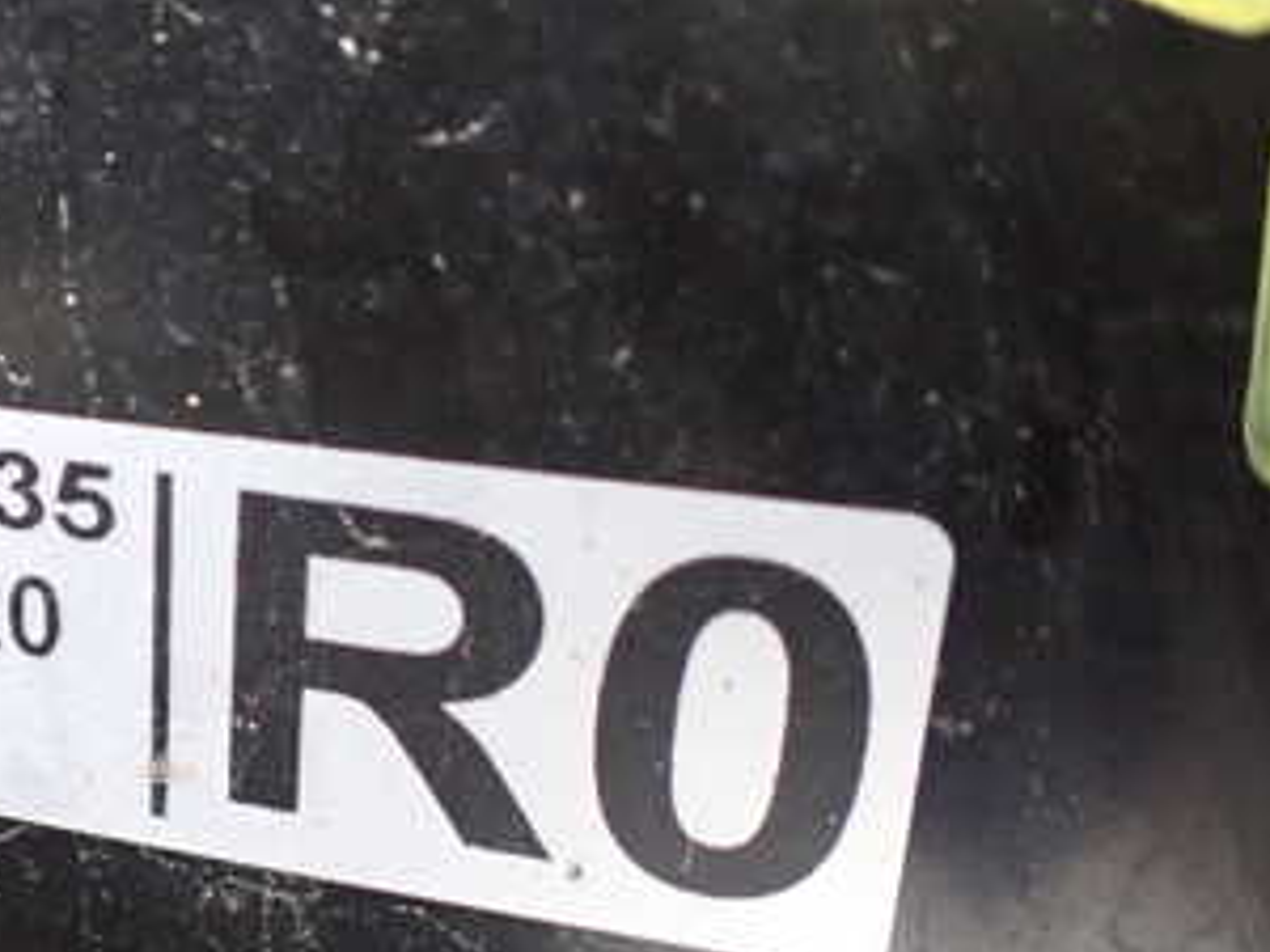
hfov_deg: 30.3
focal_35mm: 60
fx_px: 2201
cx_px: 51
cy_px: 597
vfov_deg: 24.3
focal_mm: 5.4
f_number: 2.3
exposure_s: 1/125
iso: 800
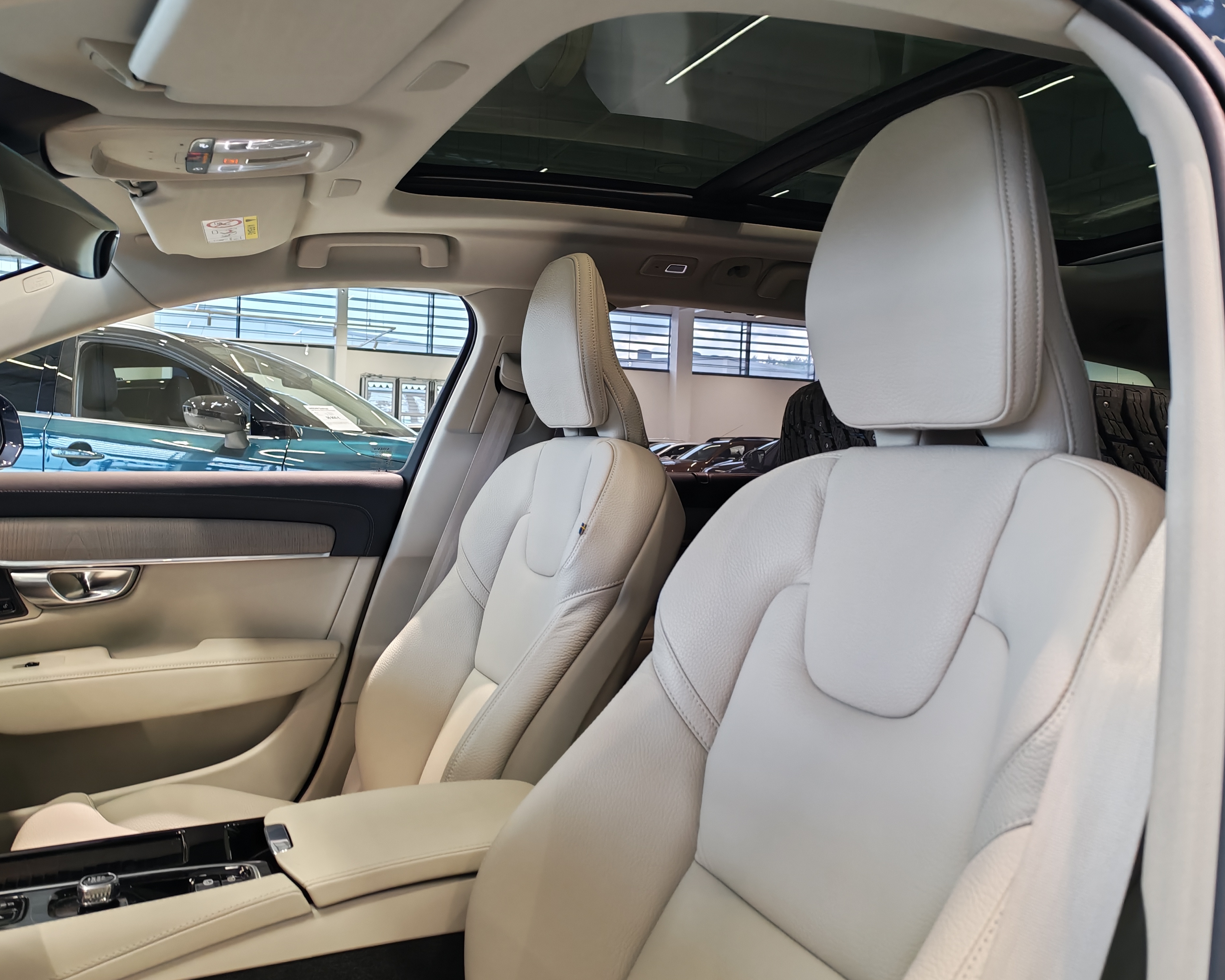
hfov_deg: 57.2
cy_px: 493
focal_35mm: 31
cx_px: 599
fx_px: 1124
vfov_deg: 47.1
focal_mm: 6.12
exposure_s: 1/100
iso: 333
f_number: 1.9
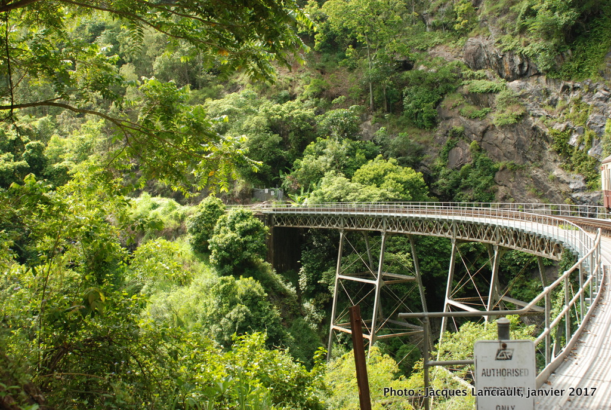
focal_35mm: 42
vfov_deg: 32.0
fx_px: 714
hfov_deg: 46.3
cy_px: 205
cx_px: 306
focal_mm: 28
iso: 500
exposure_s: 1/250
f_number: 9
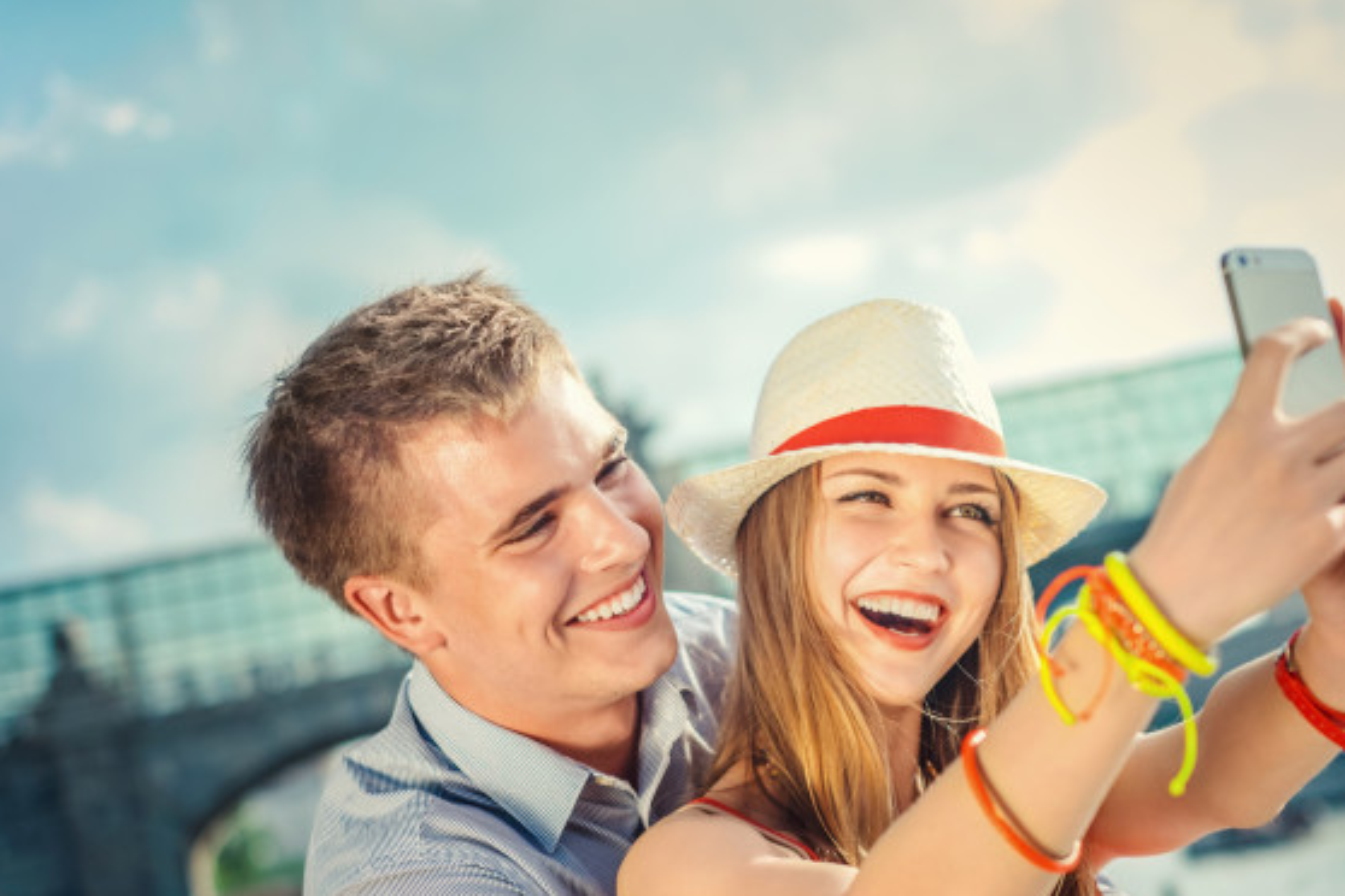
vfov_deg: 20.3
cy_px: 544
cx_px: 746
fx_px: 2503
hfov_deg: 30.1
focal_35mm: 67
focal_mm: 35
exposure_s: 1/2000
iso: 200
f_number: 2
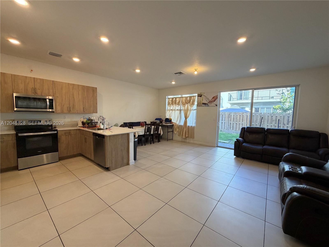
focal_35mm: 14
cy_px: 124
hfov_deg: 102.1
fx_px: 133
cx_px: 164
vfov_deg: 85.7
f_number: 2.2
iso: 200
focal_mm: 2.22
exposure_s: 1/120
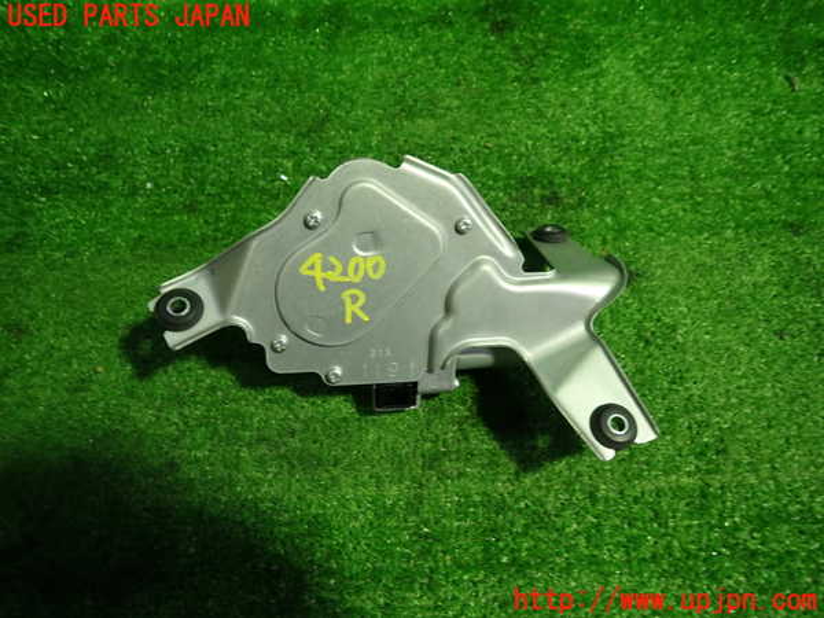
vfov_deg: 54.9
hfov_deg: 69.4
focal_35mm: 25
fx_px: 595
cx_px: 412
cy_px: 309
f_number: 2
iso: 200
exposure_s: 1/40
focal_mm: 4.5
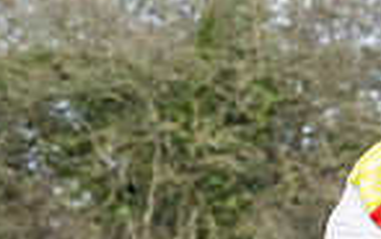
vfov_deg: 1.4
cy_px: 628
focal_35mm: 926
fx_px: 9619
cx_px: 552
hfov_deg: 2.3
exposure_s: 1/800
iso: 400
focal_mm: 103
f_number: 5
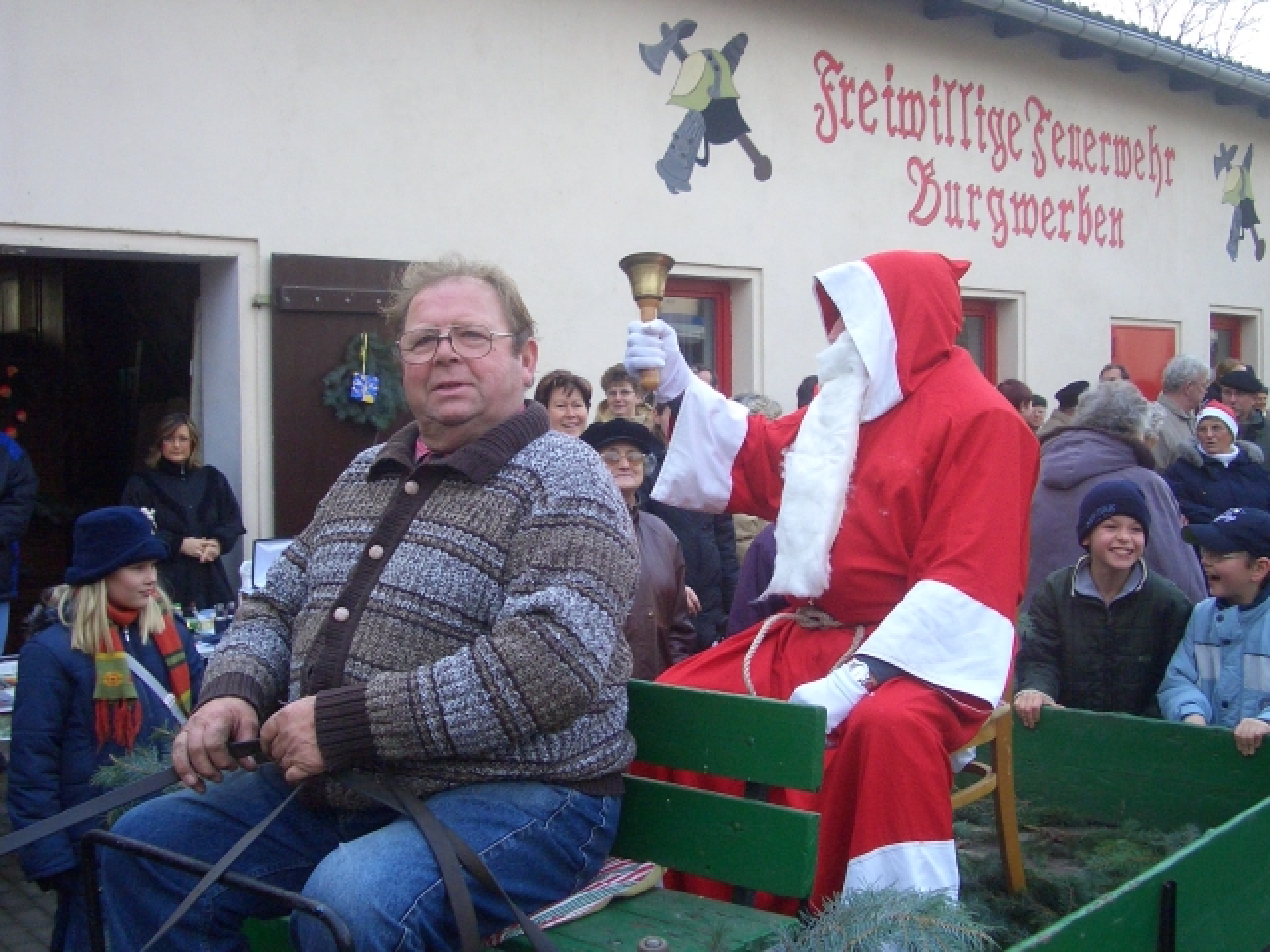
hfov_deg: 45.8
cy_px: 476
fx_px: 1504
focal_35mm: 41
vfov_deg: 35.1
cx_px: 635
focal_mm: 6.8
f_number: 2.8
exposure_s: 1/250
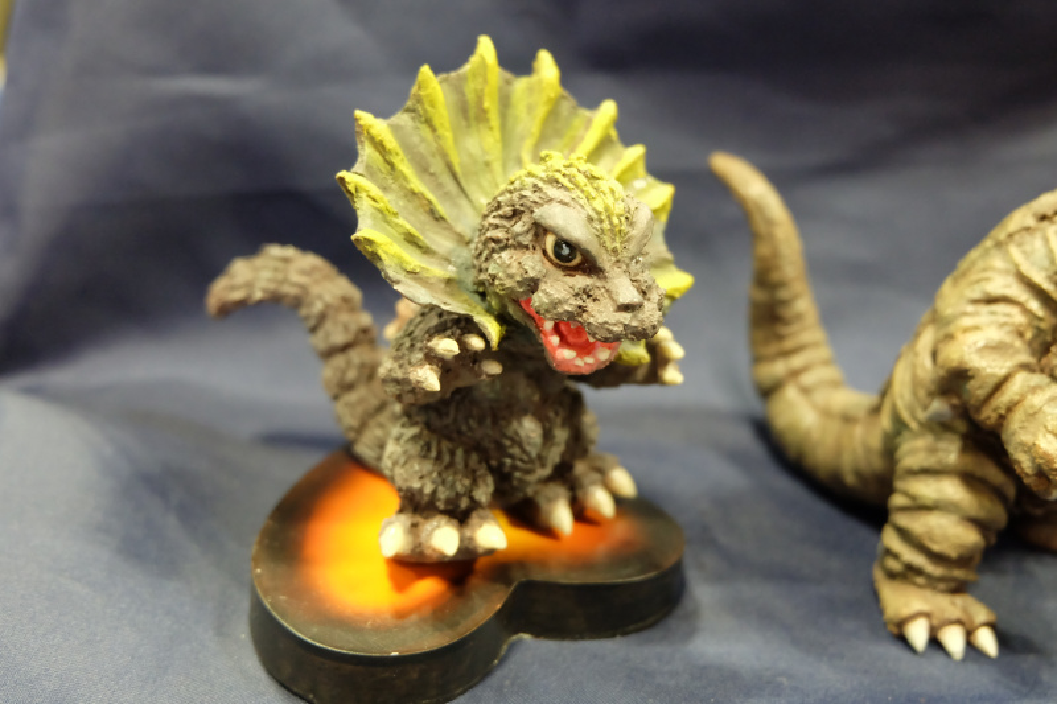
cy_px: 352
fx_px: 1027
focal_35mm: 35
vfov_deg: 37.8
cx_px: 528
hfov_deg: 54.4
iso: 3200
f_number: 4.2
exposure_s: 1/27
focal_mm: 23.2
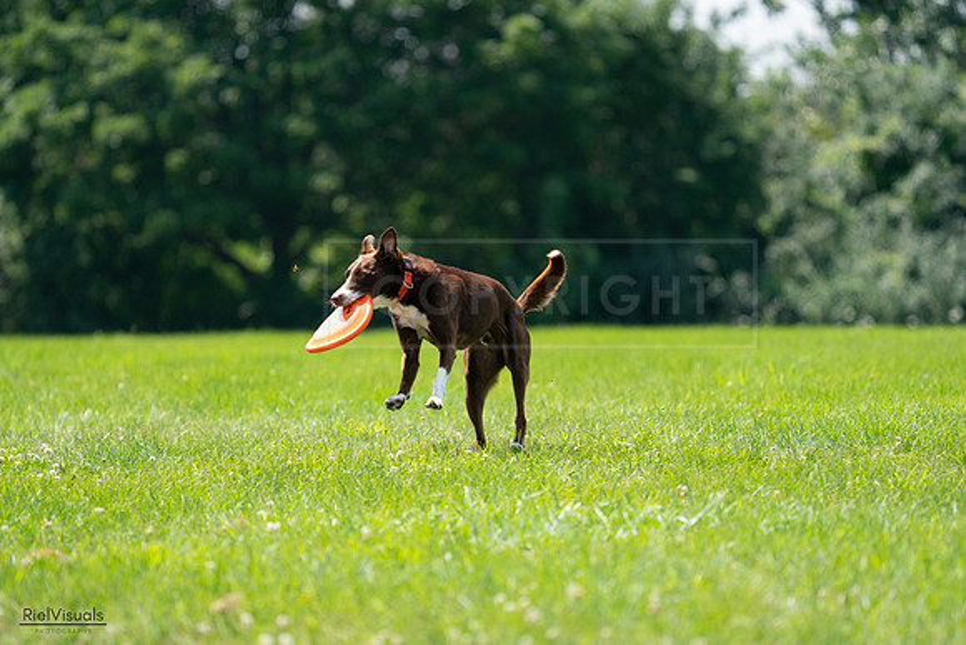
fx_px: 8991
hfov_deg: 6.2
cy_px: 322
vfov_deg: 4.1
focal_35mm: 335
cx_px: 483
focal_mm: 335
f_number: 6.3
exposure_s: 1/3200
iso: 1250
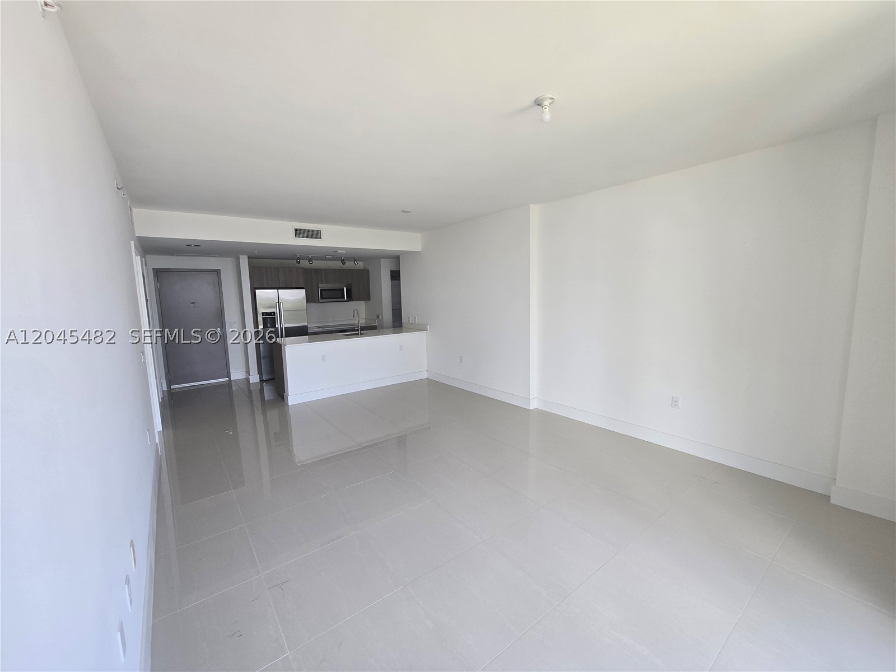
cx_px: 448
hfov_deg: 106.2
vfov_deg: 89.9
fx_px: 336
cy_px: 336
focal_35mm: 13
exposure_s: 1/60
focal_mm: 2.2
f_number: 2.2
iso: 64
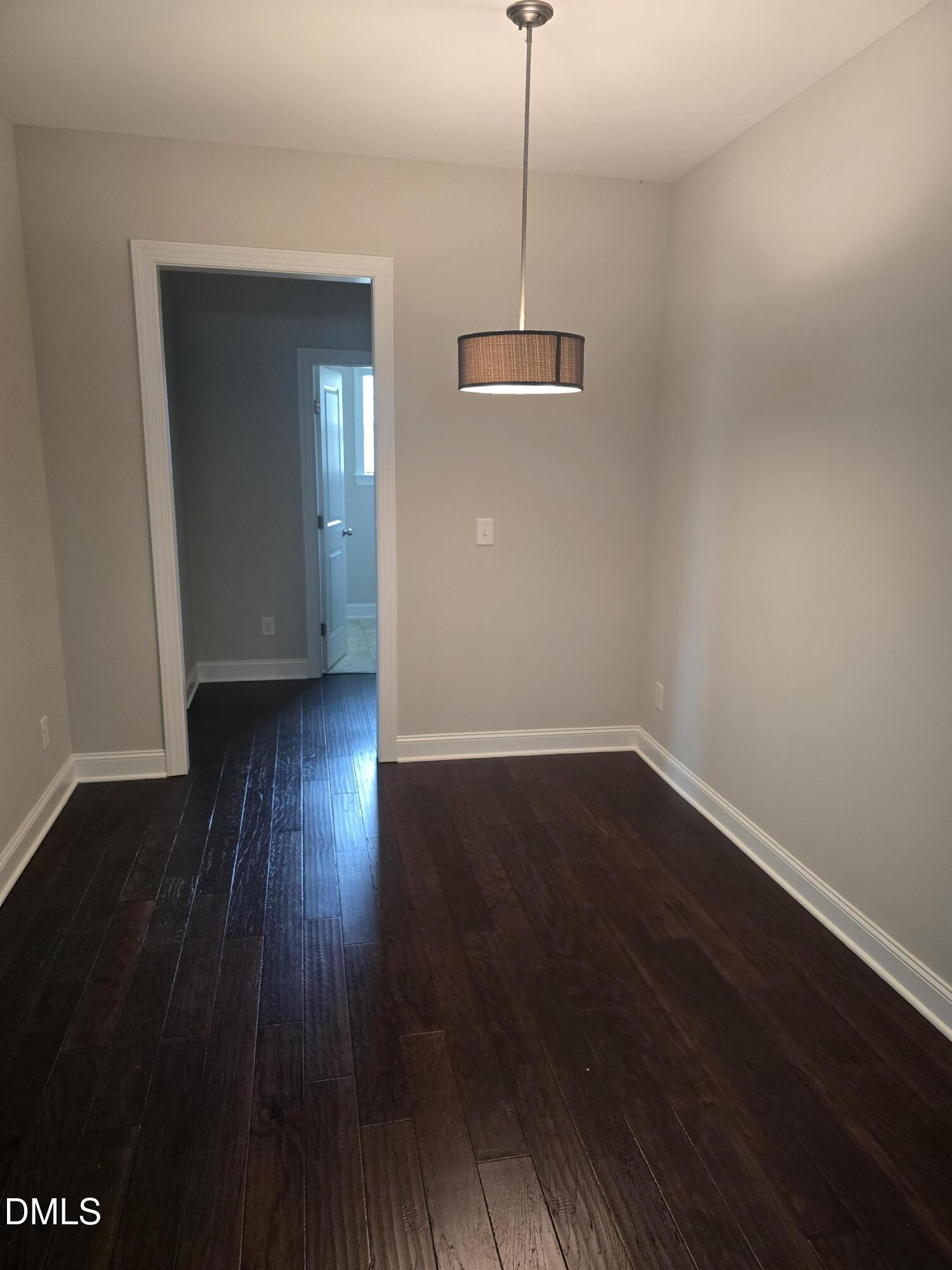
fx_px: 843
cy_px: 635
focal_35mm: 23
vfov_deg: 73.9
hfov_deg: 58.9
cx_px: 476
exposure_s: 1/120
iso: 400
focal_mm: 6.3
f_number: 1.7
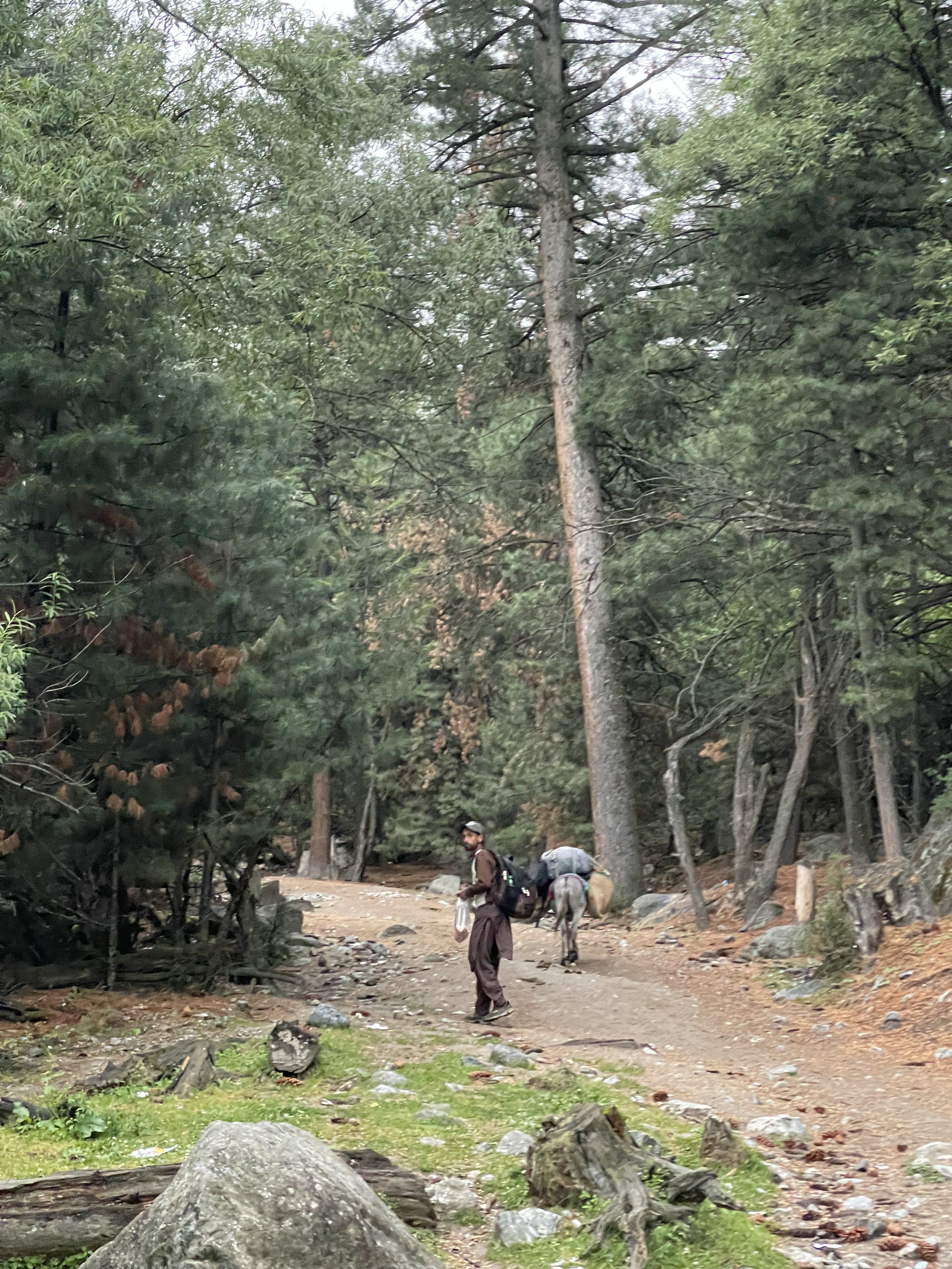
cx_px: 476
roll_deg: -4.5
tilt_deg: +19.0
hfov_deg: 22.9
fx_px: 2347
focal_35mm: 64
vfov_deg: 30.3
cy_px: 634
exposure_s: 1/60
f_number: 2.2
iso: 640
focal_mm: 7.5
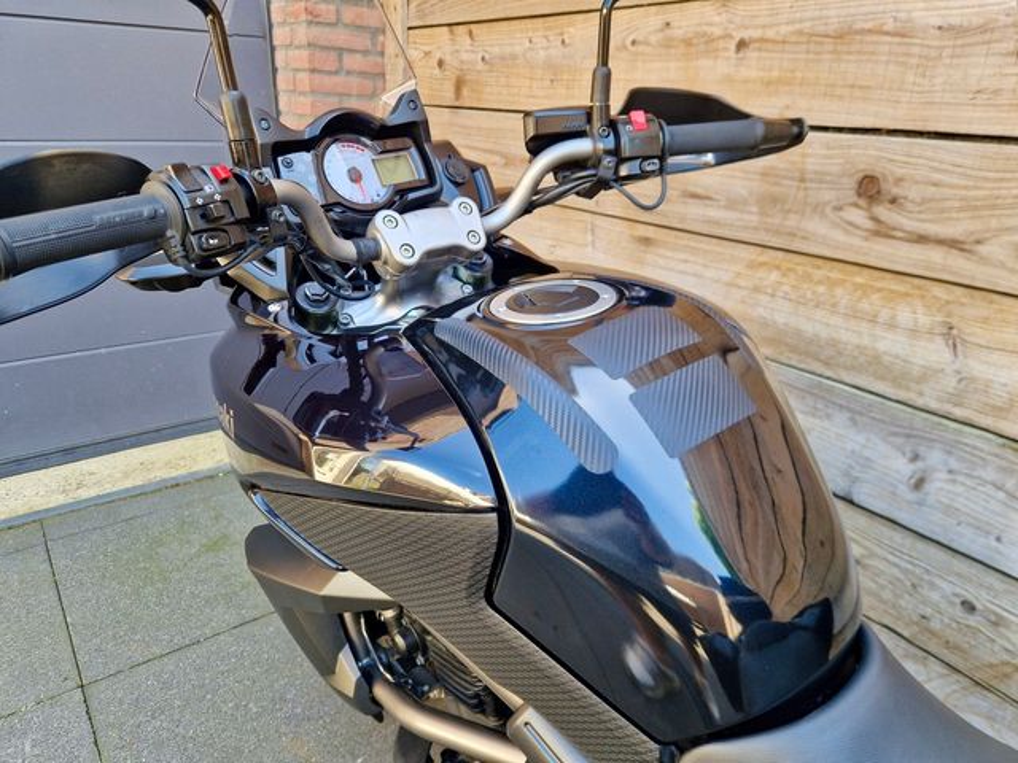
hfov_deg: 73.9
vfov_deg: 58.9
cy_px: 382
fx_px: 676
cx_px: 509
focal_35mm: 23
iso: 64
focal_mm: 5.4
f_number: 1.8
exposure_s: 1/180
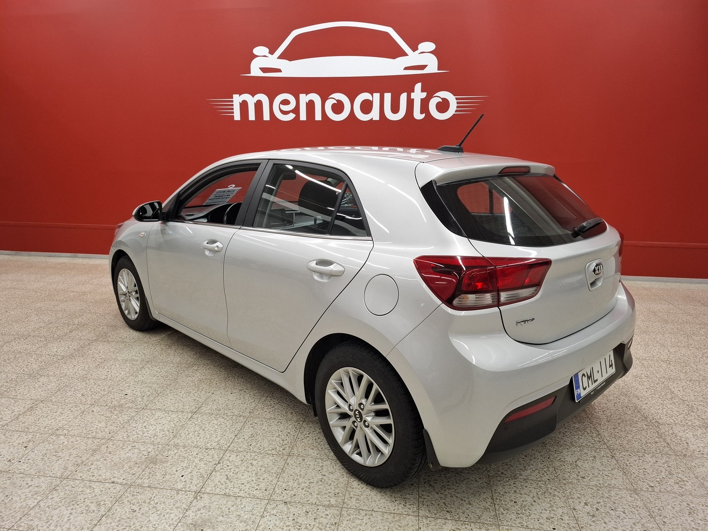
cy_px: 266
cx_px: 354
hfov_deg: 73.9
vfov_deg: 58.9
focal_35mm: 23
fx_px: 470
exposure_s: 1/100
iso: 125
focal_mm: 5.54
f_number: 1.8
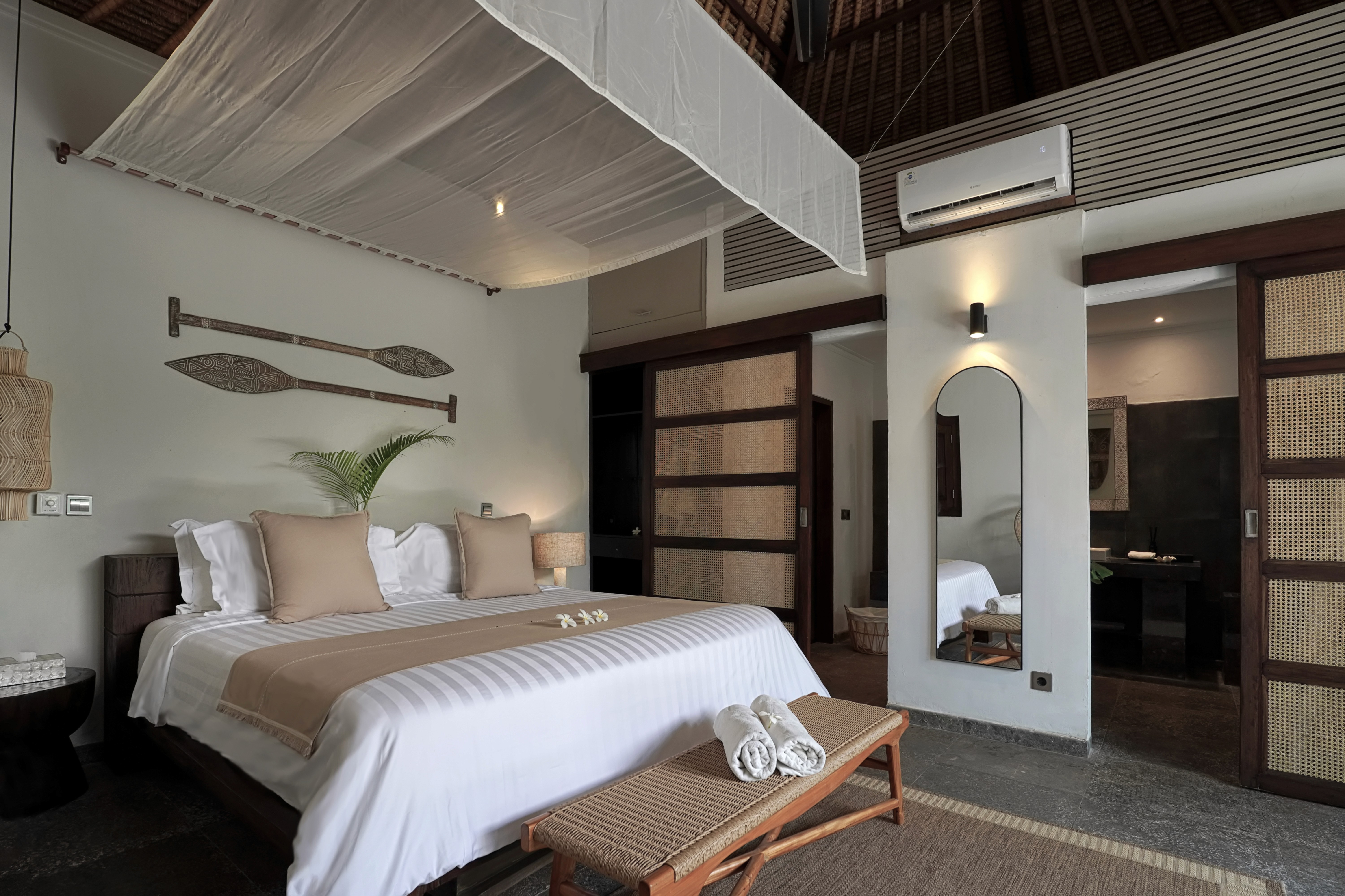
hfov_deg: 95.0
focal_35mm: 16
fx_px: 616
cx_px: 672
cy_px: 448
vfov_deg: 72.1
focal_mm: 11
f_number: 4
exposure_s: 1/30
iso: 100
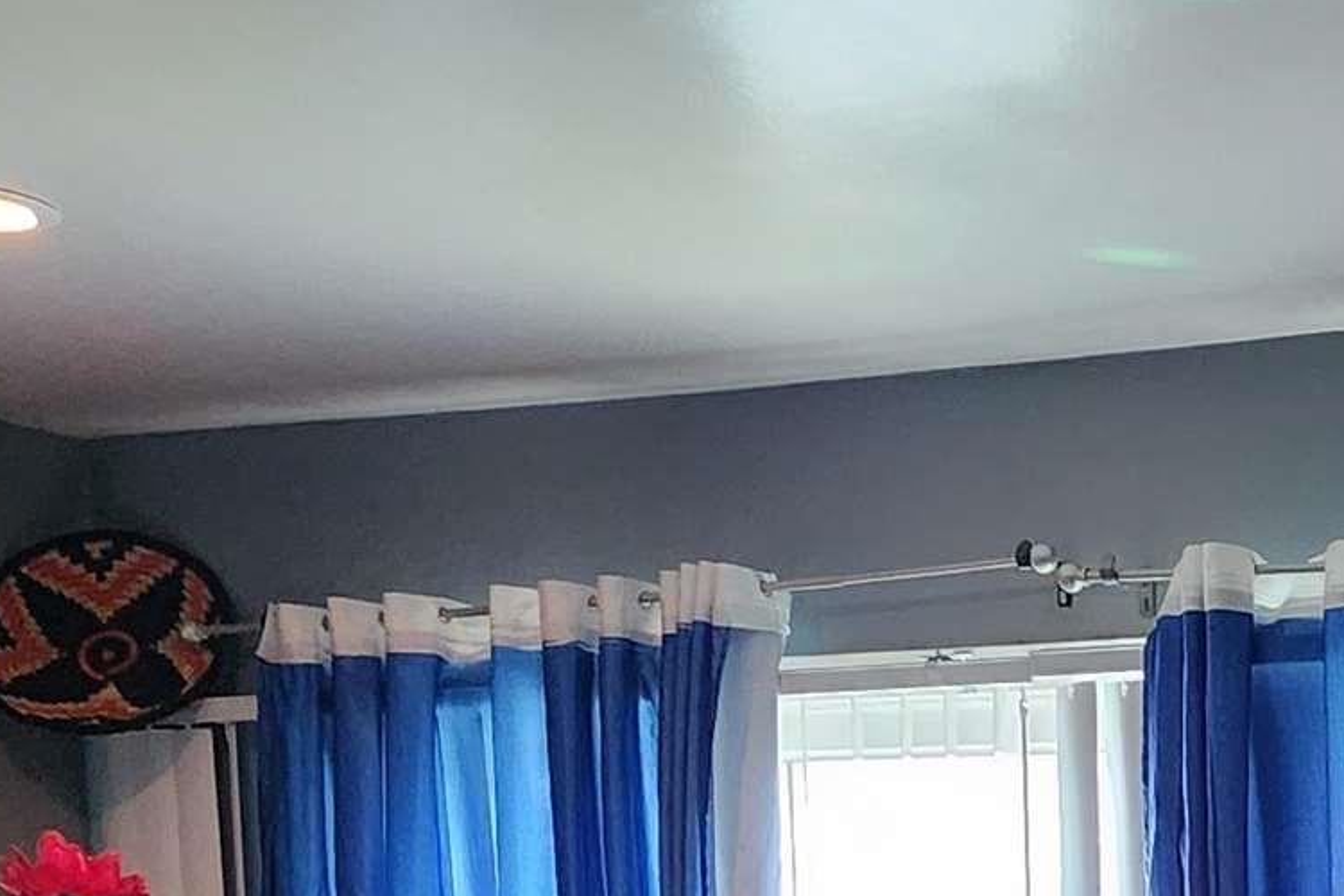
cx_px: 1699
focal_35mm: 98
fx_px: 3658
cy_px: 1828
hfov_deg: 19.4
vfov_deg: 12.3
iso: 1000
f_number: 1.8
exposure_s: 1/120
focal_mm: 6.4
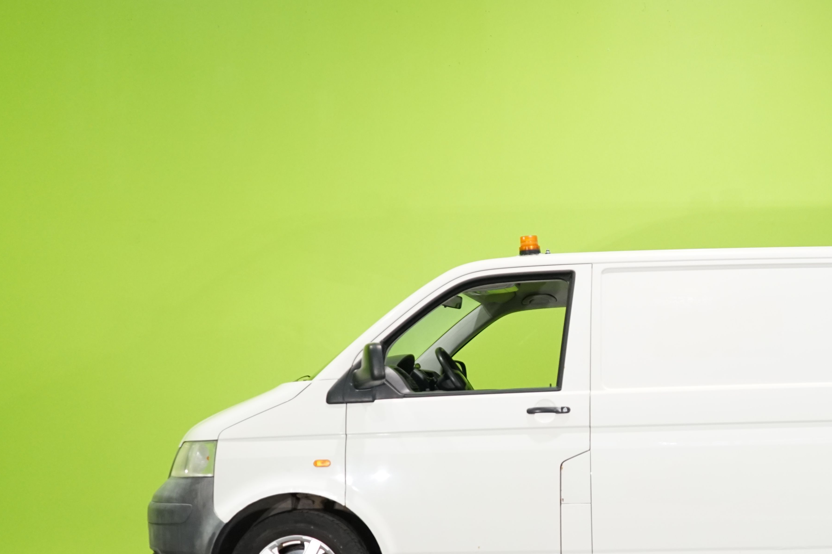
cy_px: 409
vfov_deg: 23.6
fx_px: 1317
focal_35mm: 57
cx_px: 652
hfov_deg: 34.1
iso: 1600
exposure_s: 1/125
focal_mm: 34
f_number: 4
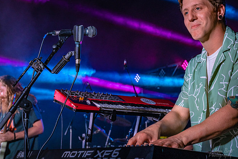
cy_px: 80
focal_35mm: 69
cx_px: 119
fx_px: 456
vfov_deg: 19.7
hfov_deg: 29.2
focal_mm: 46
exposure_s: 1/200
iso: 1600
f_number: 5.6
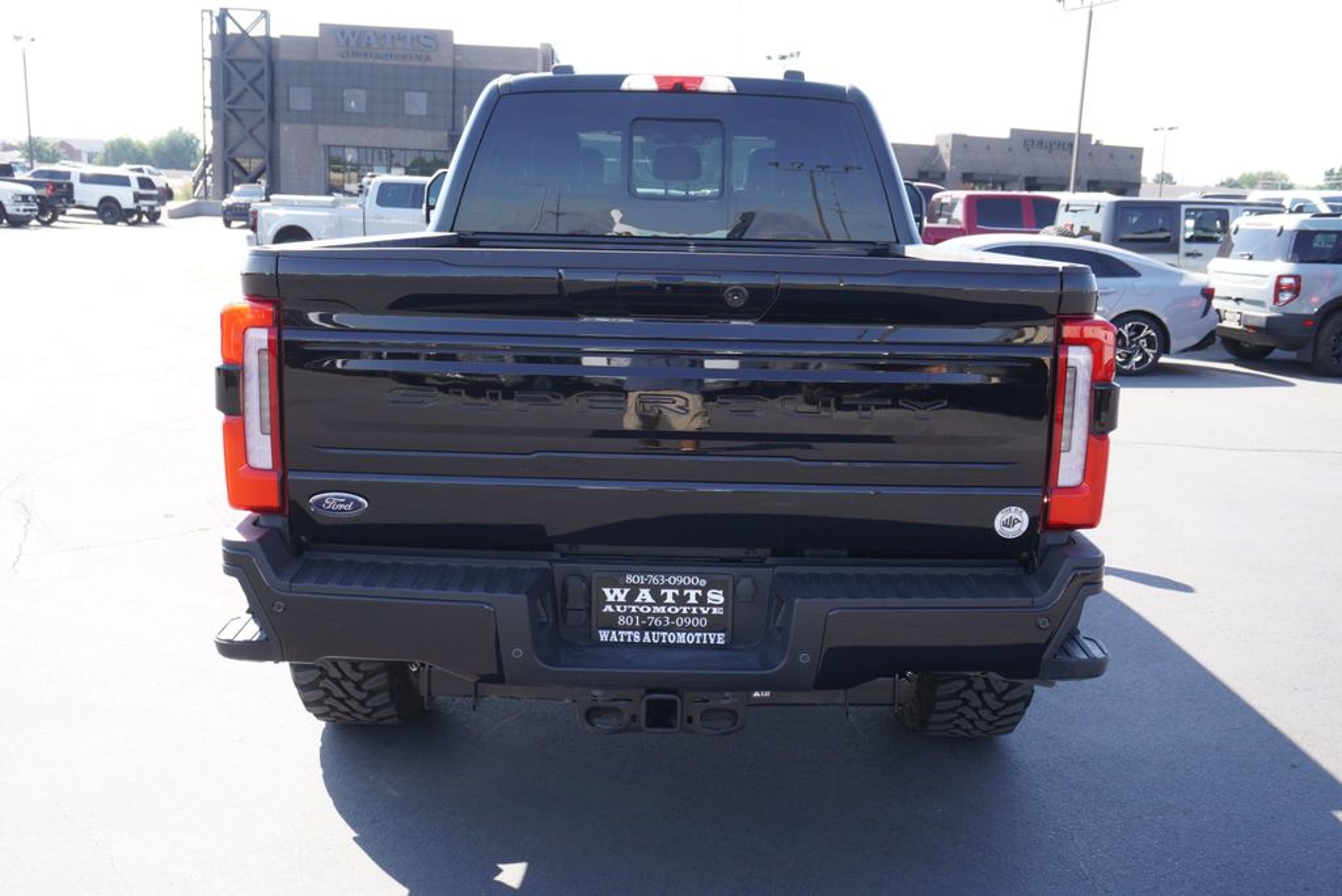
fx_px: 1231
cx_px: 671
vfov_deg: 40.0
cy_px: 448
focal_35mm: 33
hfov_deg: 57.2
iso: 100
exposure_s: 1/100
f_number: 5.6
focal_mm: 22
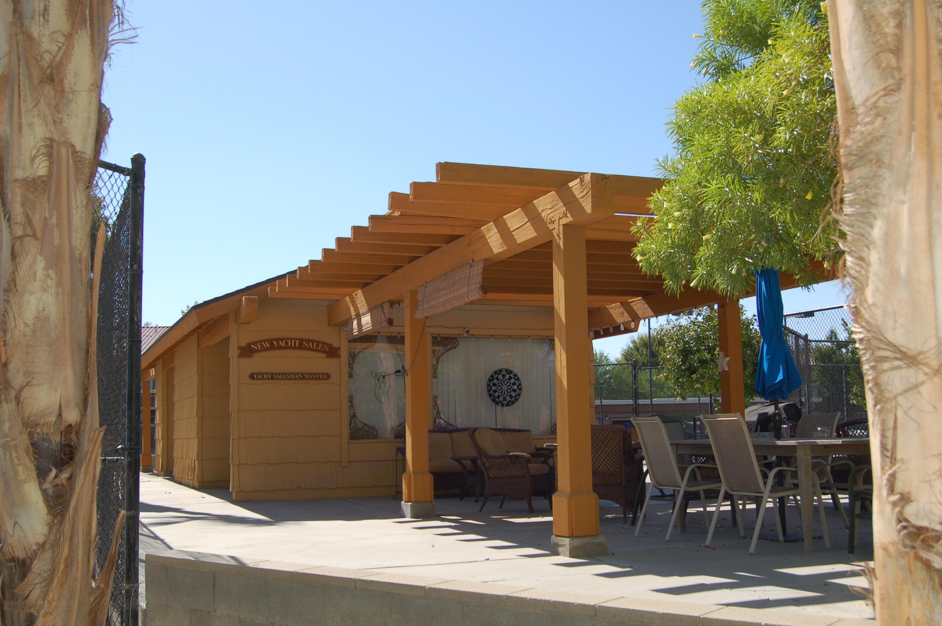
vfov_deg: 34.1
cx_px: 471
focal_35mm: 39
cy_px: 313
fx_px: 1019
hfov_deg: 49.6
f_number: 6.3
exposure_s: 1/500
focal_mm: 26
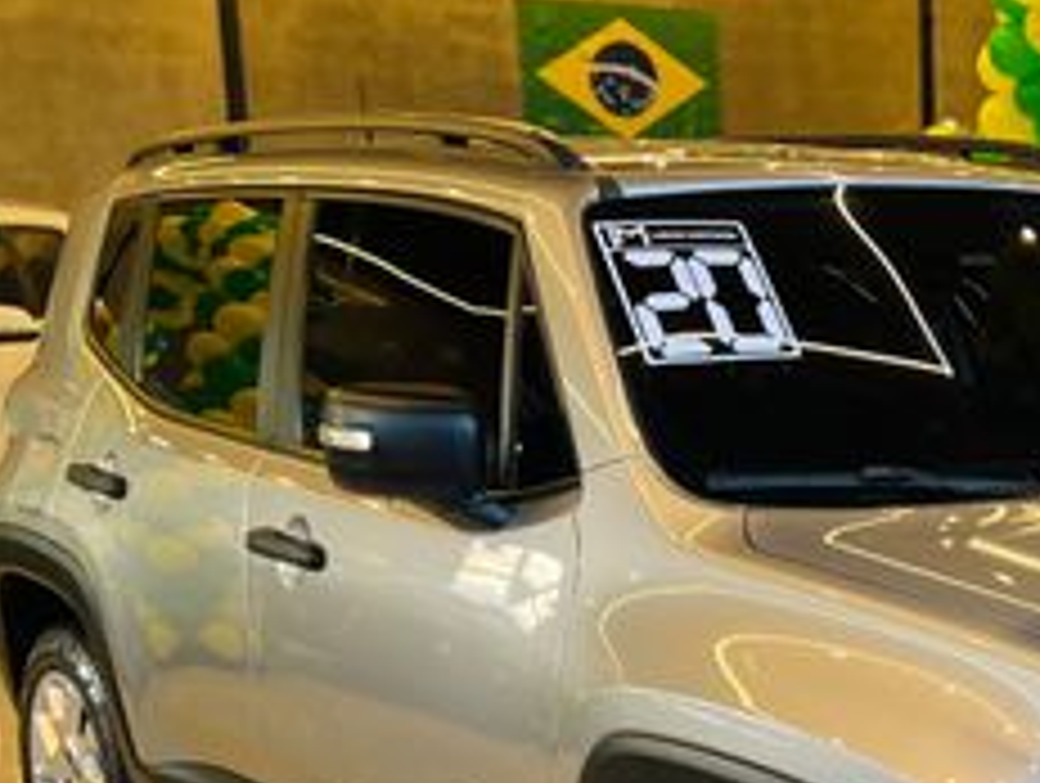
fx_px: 1595
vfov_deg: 26.8
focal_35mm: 53
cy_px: 670
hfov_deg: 34.5
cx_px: 896
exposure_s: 1/60
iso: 100
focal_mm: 5.7
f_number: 1.5
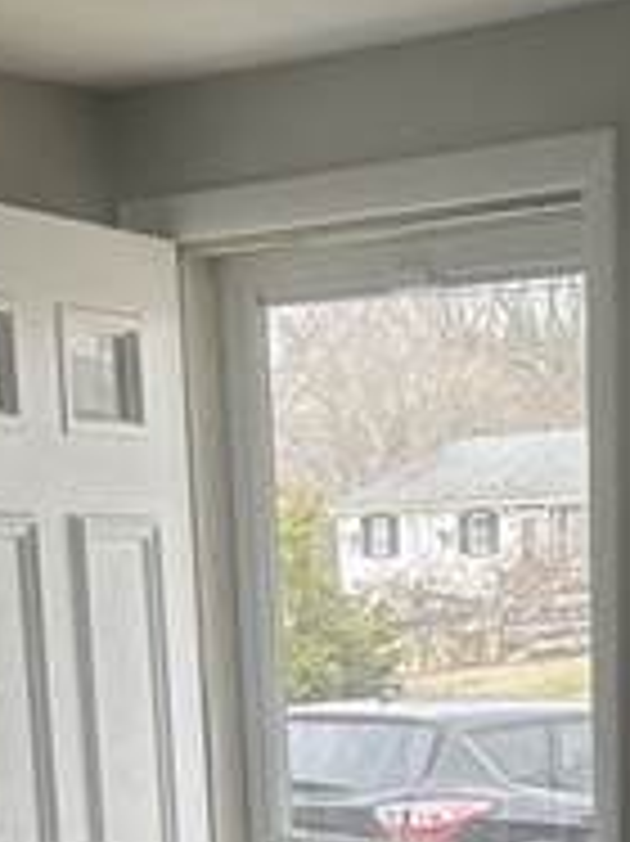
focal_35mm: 107
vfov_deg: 17.0
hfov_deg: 13.7
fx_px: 2599
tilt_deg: -13.5
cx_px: 580
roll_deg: +1.1
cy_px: 1166
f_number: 1.5
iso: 40
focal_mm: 5.7
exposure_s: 1/162
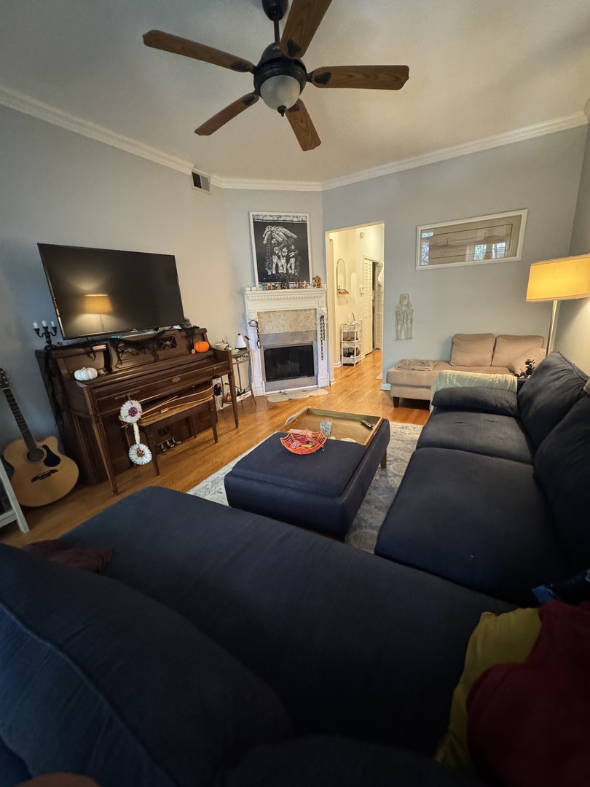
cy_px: 394
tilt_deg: -16.5
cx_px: 295
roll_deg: +4.5
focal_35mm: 14
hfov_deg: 85.7
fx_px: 318
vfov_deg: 102.1
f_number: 2.2
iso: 1000
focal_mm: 2.22
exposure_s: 1/40
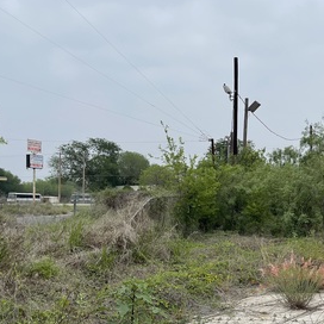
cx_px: 212
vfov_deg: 32.7
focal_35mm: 52
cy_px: 186
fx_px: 551
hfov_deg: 32.6
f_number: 1.6
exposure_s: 1/5917
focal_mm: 5.1
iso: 32
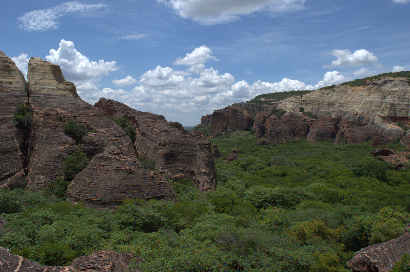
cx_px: 205
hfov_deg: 67.4
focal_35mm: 27
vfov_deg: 47.9
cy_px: 136
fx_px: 307
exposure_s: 1/1250
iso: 400
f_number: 11
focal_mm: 18
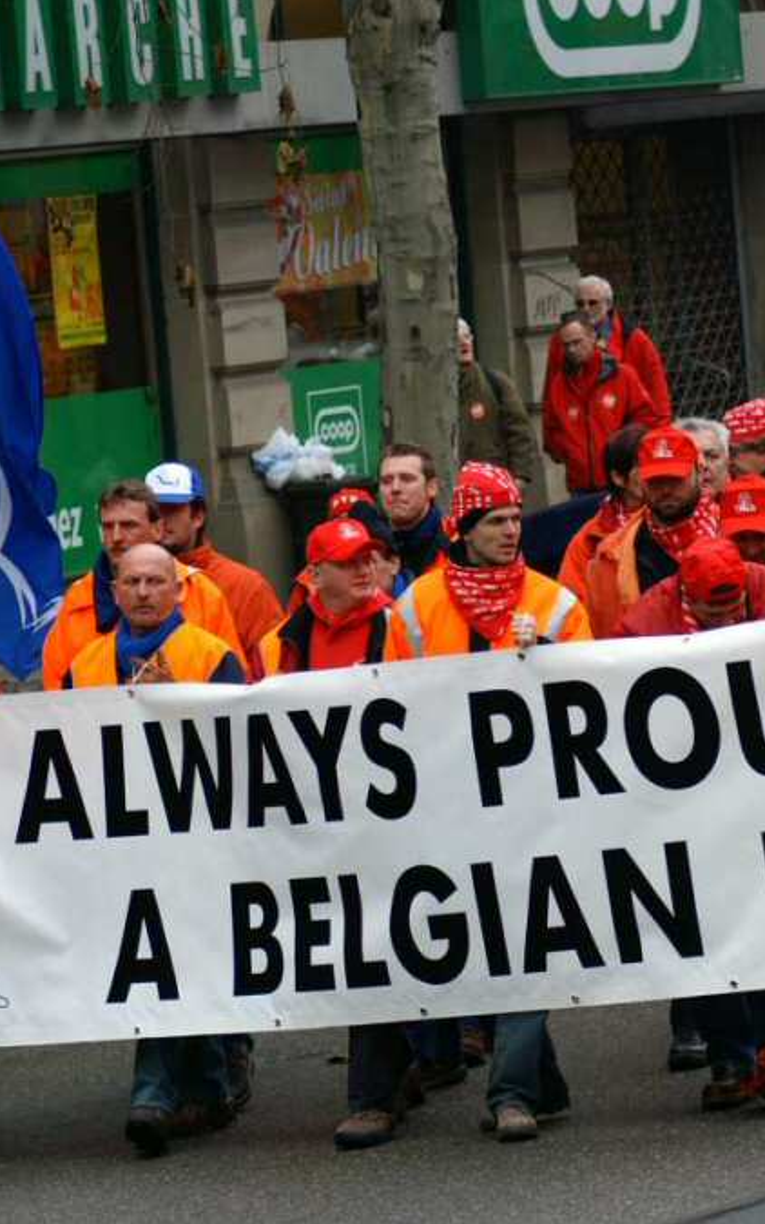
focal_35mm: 278
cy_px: 610
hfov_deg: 4.7
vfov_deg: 7.6
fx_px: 9272
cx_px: 653
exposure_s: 1/320
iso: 250
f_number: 5.6
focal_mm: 120
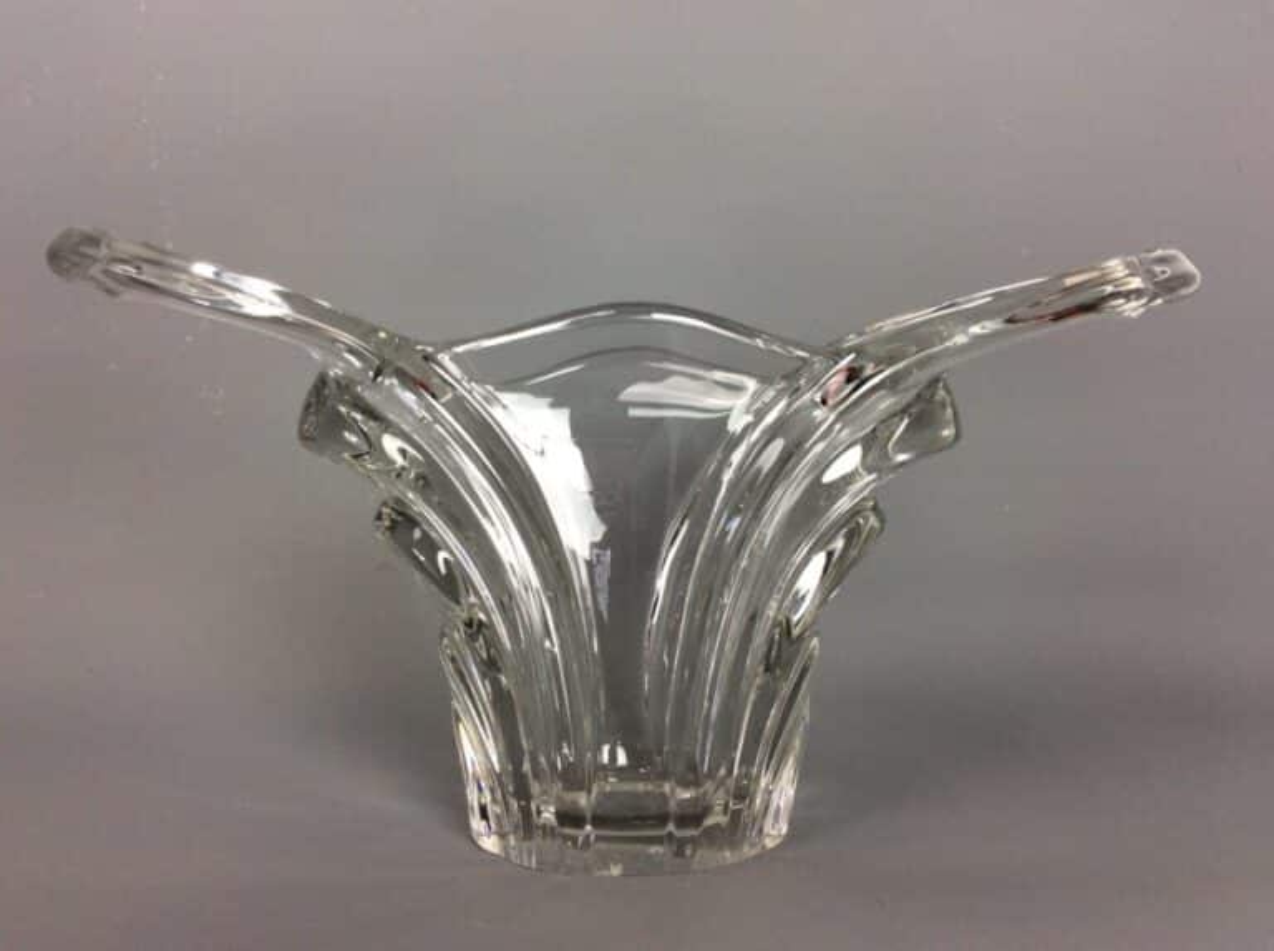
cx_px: 637
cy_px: 476
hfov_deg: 56.9
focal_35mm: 32
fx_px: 1176
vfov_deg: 44.0
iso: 50
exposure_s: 1/50
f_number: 2.4
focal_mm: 3.3
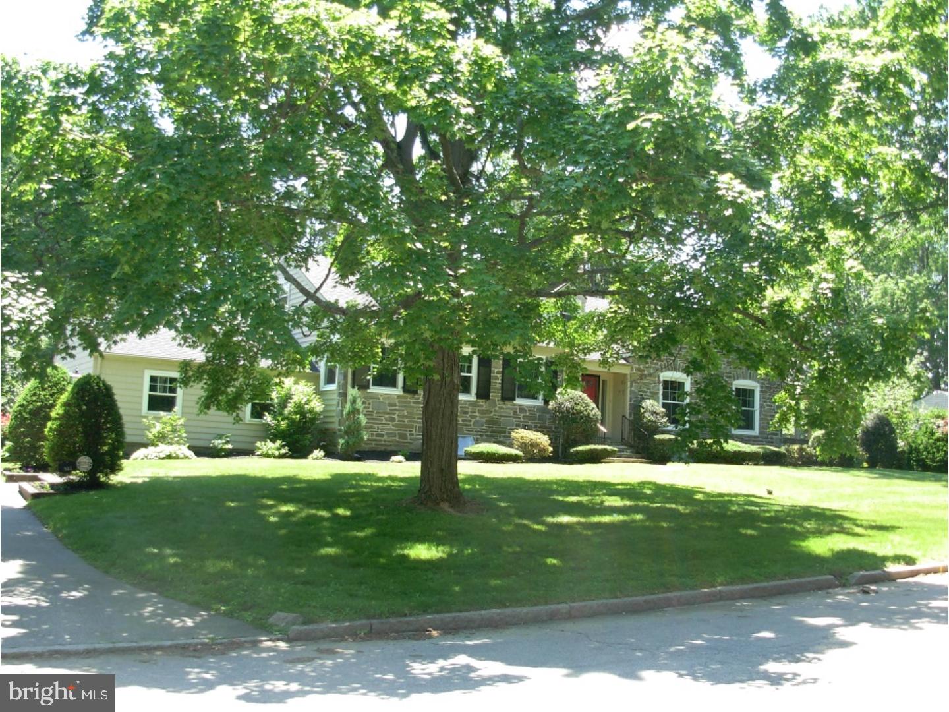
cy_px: 356
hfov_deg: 49.0
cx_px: 474
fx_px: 1042
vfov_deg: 37.7
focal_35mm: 38
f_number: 2.9
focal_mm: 6.3
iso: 79
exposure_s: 1/121
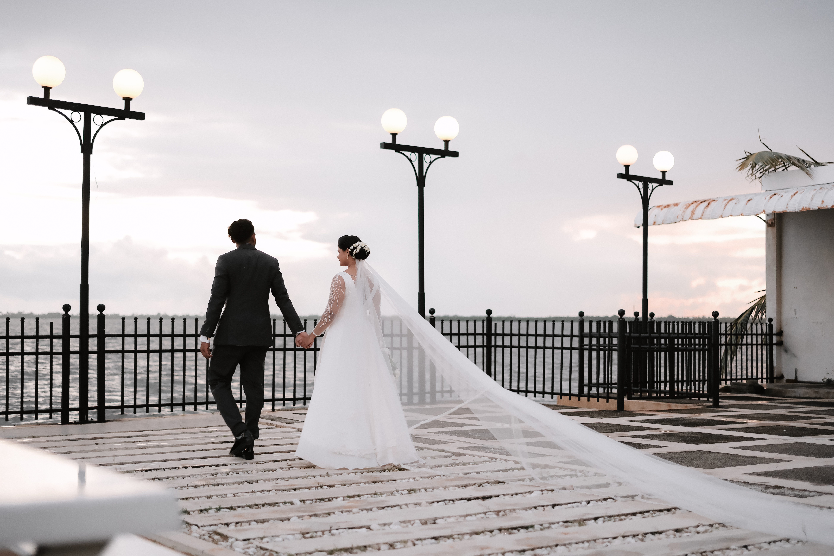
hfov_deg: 39.6
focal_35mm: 50
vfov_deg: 27.0
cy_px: 278
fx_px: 1158
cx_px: 417
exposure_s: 1/160
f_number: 1.4
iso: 250
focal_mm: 33
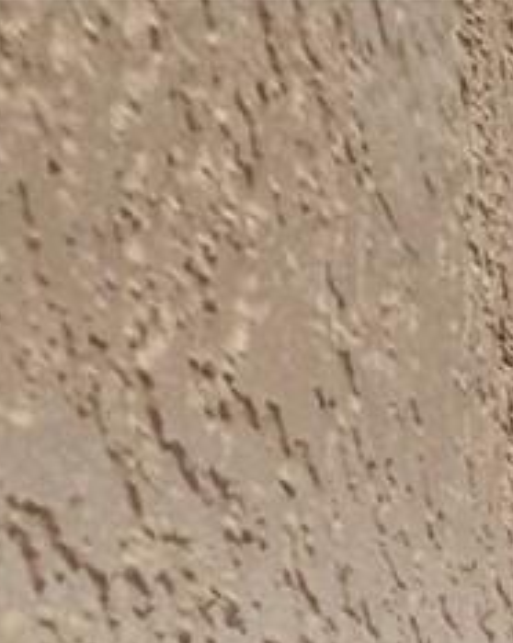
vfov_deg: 13.3
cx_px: 2162
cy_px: 1650
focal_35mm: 94
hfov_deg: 7.7
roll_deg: -0.6
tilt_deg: -1.6
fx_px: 1786
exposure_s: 1/266
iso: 50
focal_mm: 2.22
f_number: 2.2
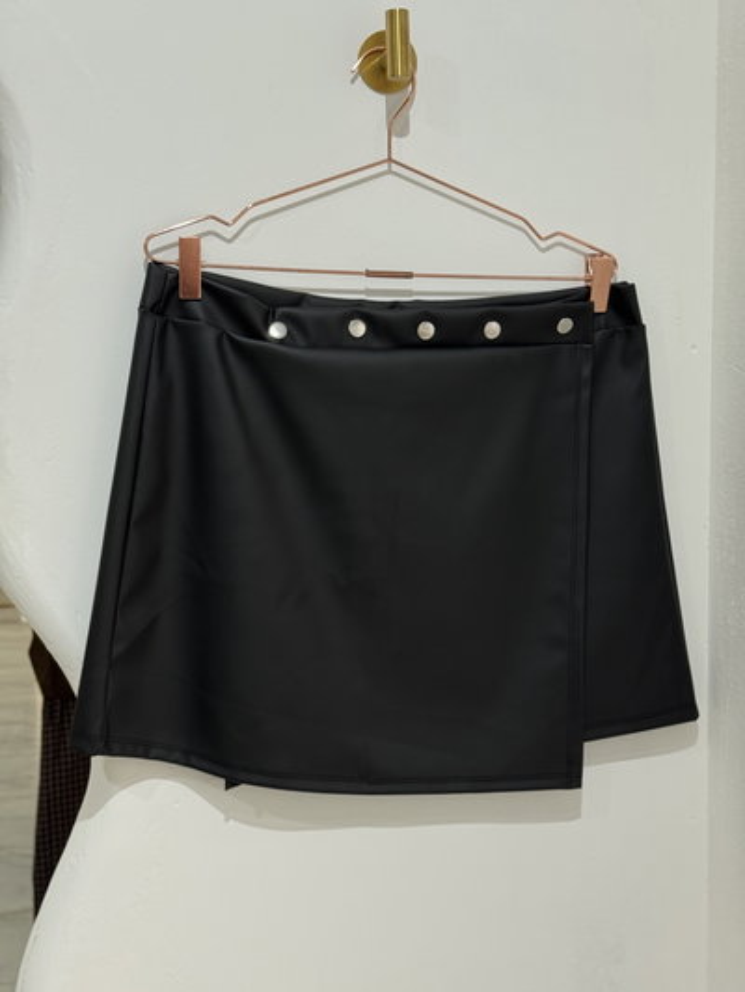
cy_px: 496
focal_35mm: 48
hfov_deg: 30.3
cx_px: 372
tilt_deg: -6.0
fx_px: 1377
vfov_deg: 39.6
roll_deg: +1.4
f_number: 1.78
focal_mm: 6.76
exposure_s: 1/100
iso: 200
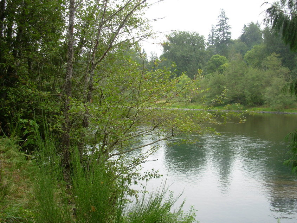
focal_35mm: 38
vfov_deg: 37.7
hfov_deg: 49.0
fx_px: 326
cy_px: 112
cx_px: 148
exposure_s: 1/87.9
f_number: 2.9
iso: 50
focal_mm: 6.3
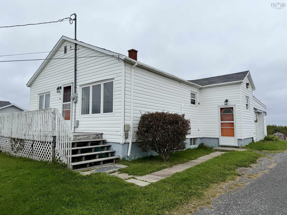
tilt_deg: +5.9
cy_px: 108
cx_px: 144
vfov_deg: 56.8
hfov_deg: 71.6
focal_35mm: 24
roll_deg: -0.7
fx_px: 199
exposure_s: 1/4405
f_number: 1.78
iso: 80
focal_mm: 6.76
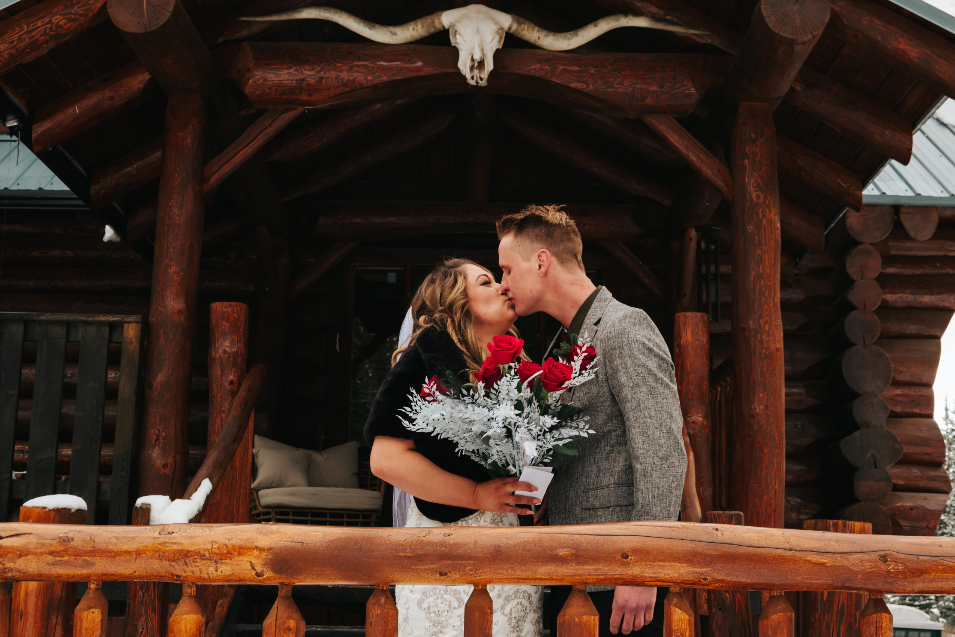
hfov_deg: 39.6
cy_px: 318
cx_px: 478
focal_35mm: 50
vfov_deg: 27.0
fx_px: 1327
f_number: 10
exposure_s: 1/160
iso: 640
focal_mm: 50
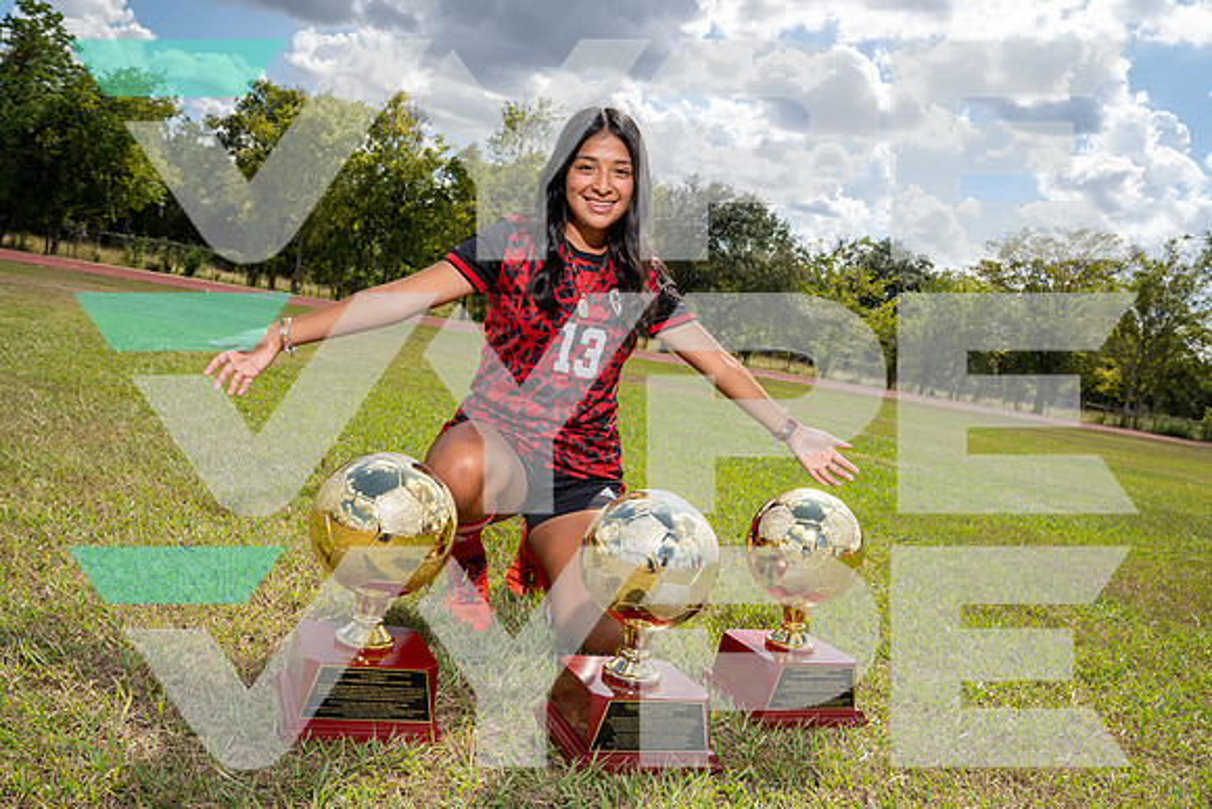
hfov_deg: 63.6
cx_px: 606
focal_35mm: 29
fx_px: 977
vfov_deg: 45.0
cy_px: 404
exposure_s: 1/250
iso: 100
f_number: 8
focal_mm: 29
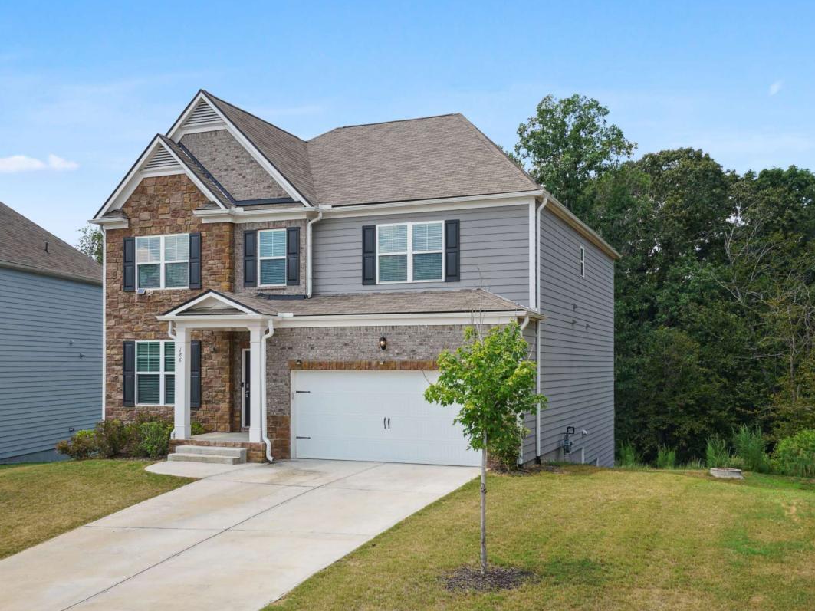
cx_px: 362
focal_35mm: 38
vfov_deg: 37.7
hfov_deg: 48.9
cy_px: 306
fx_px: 895
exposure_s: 1/160
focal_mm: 35
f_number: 8
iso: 160
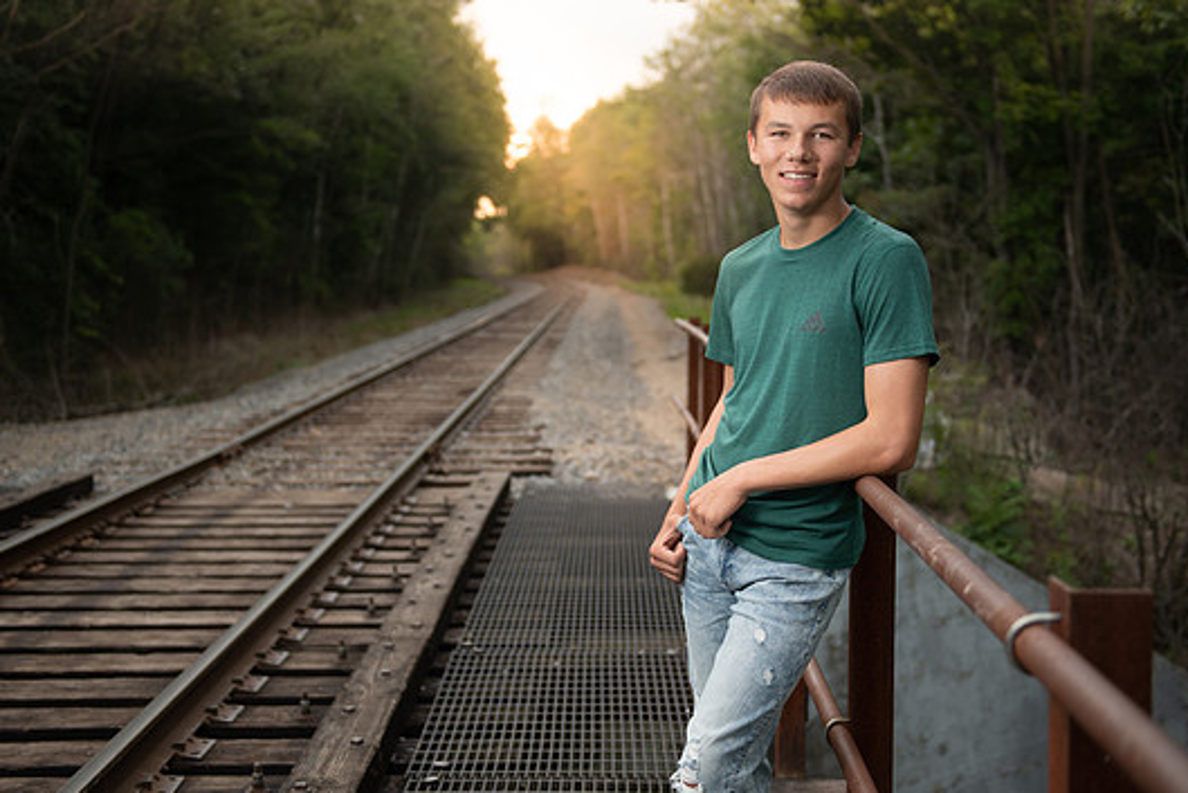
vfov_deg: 26.5
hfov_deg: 38.9
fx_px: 1683
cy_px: 411
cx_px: 560
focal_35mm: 51
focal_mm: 42
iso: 100
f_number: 2.8
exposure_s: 1/200
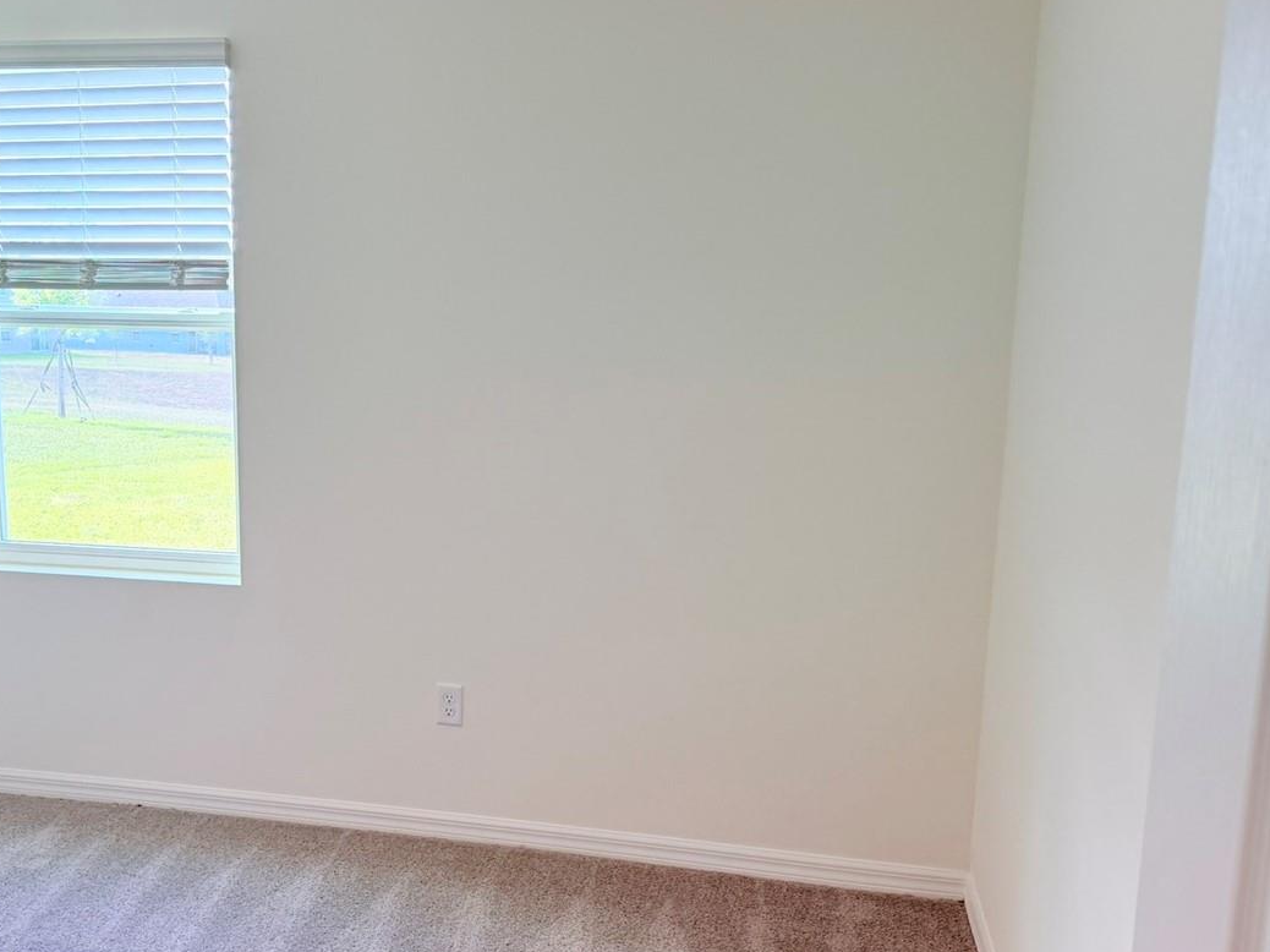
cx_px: 432
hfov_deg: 49.4
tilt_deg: -10.3
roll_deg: +0.4
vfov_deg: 38.6
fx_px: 1357
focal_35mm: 37
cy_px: 525
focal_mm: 6.76
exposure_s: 1/222
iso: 160
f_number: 1.78
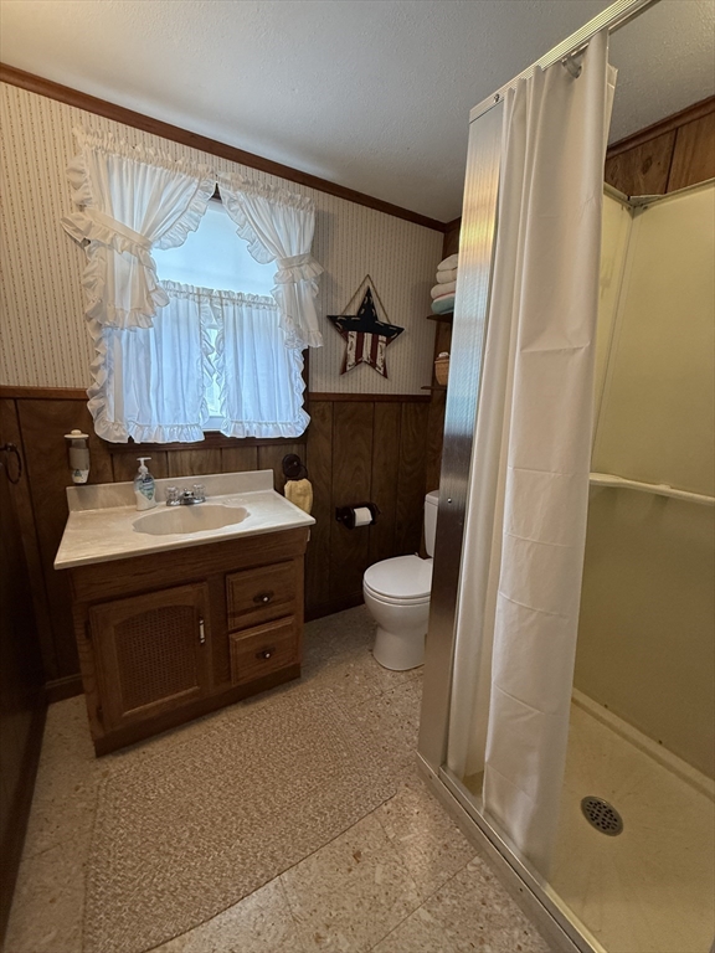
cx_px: 358
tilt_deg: -11.9
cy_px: 476
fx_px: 386
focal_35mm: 14
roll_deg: -2.0
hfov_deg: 85.7
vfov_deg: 102.1
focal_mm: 2.22
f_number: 2.2
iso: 320
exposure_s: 1/120
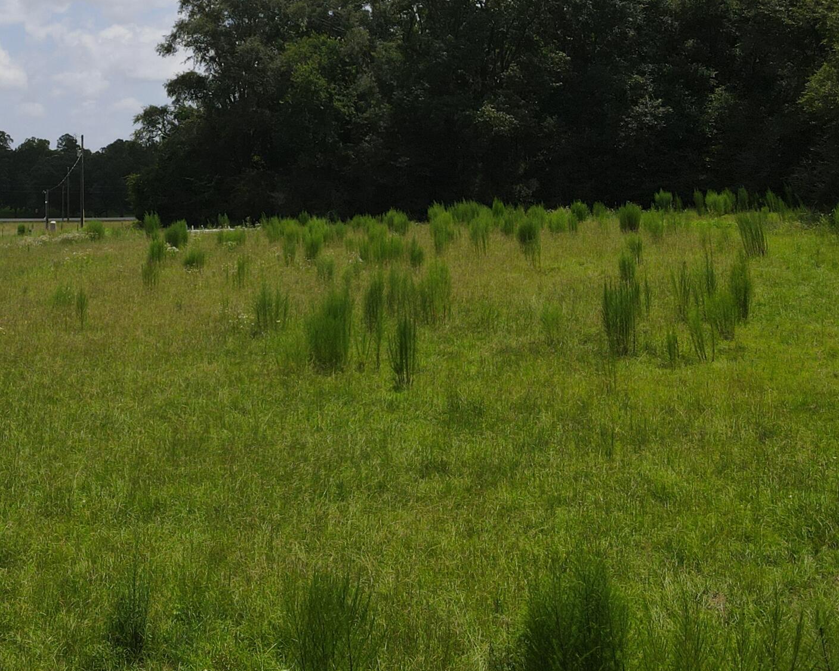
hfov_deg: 36.4
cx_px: 198
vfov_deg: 29.8
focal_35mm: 50
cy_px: 174
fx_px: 1241
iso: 100
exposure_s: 1/1000
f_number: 2.8
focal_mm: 4.5
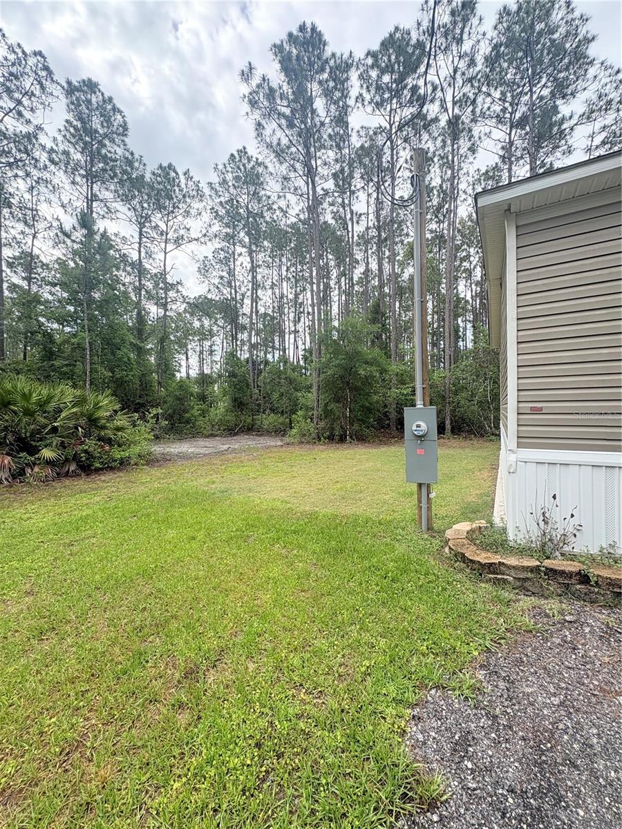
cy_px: 414
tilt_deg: -0.5
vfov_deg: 102.1
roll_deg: +1.1
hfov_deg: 85.7
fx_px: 335
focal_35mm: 14
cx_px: 311
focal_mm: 2.22
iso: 64
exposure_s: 1/741
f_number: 2.2
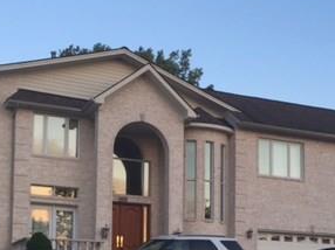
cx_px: 187
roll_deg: -1.5
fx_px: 629
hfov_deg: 29.8
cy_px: 251
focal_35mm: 65
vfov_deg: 21.7
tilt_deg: +6.5
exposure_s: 1/120
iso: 40
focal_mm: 4.15
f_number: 2.2
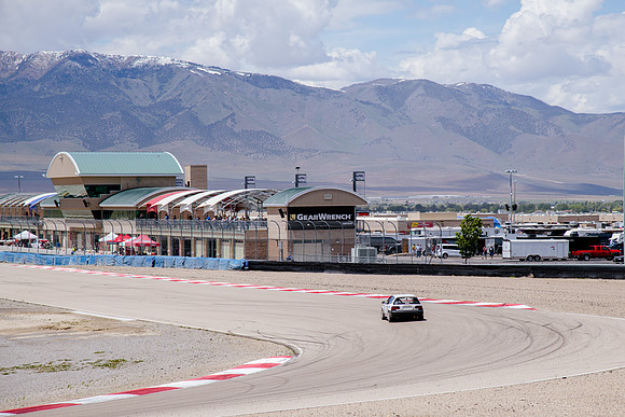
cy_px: 234
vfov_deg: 10.2
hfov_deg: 15.2
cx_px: 350
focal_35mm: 134
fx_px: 2334
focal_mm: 120
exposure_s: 1/200
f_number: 6.3
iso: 31
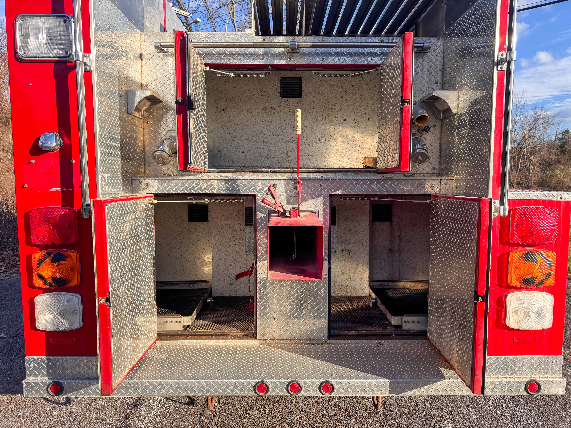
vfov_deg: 56.8
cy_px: 214
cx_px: 286
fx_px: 396
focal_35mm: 24
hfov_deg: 71.6
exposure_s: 1/1400
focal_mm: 6.76
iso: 80
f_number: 1.8
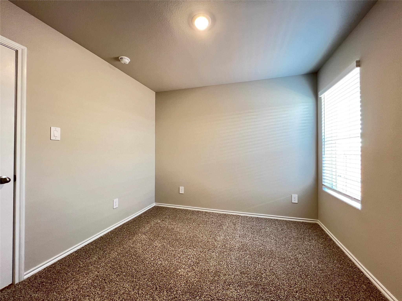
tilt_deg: -0.4
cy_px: 150
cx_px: 201
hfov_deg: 106.2
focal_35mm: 13
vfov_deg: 89.9
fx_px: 151
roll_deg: -0.3
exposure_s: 1/60
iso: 500
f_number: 1.8
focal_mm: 1.57
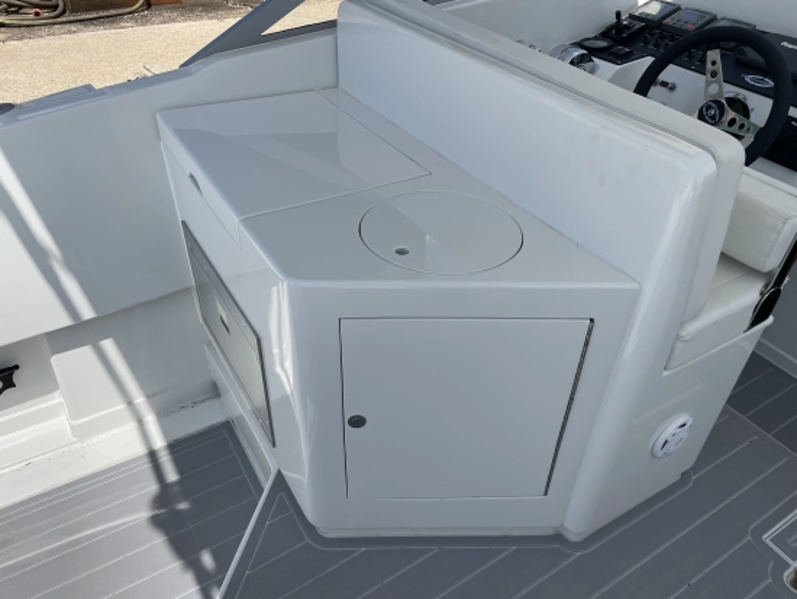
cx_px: 398
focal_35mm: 26
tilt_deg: -36.9
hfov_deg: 67.3
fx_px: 599
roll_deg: -2.2
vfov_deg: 53.1
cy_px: 300
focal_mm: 4.2
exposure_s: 1/4464
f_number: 1.6
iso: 32
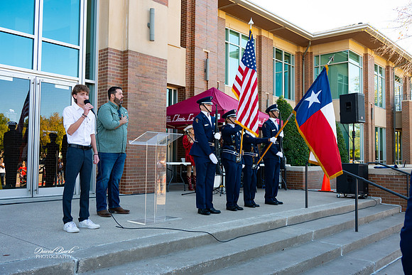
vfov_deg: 38.4
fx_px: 395
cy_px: 138
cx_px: 206
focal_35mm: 34
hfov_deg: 55.1
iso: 1100
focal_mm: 34.5
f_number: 5.6
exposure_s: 1/500
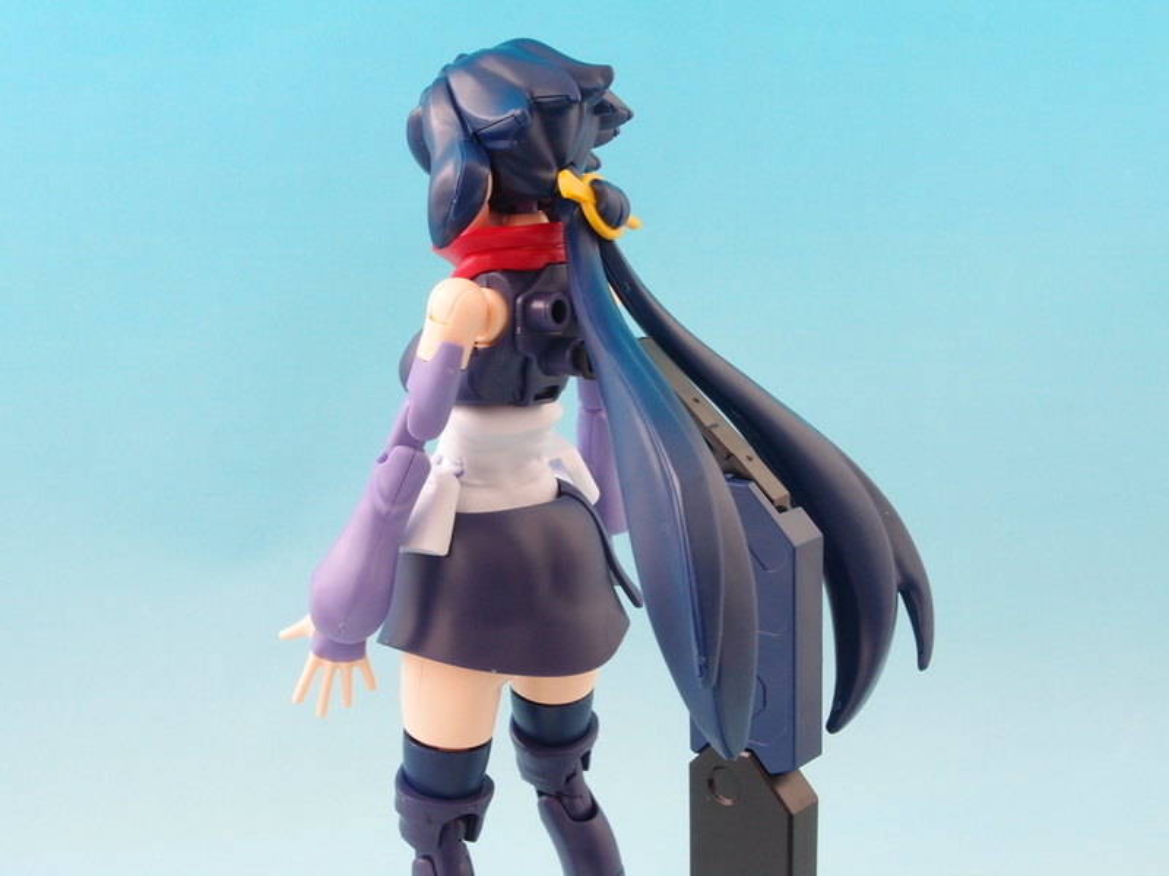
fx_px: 1385
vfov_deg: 35.1
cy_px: 438
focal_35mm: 41
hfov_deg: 45.8
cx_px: 584
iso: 100
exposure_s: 1
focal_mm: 8.99
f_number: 8
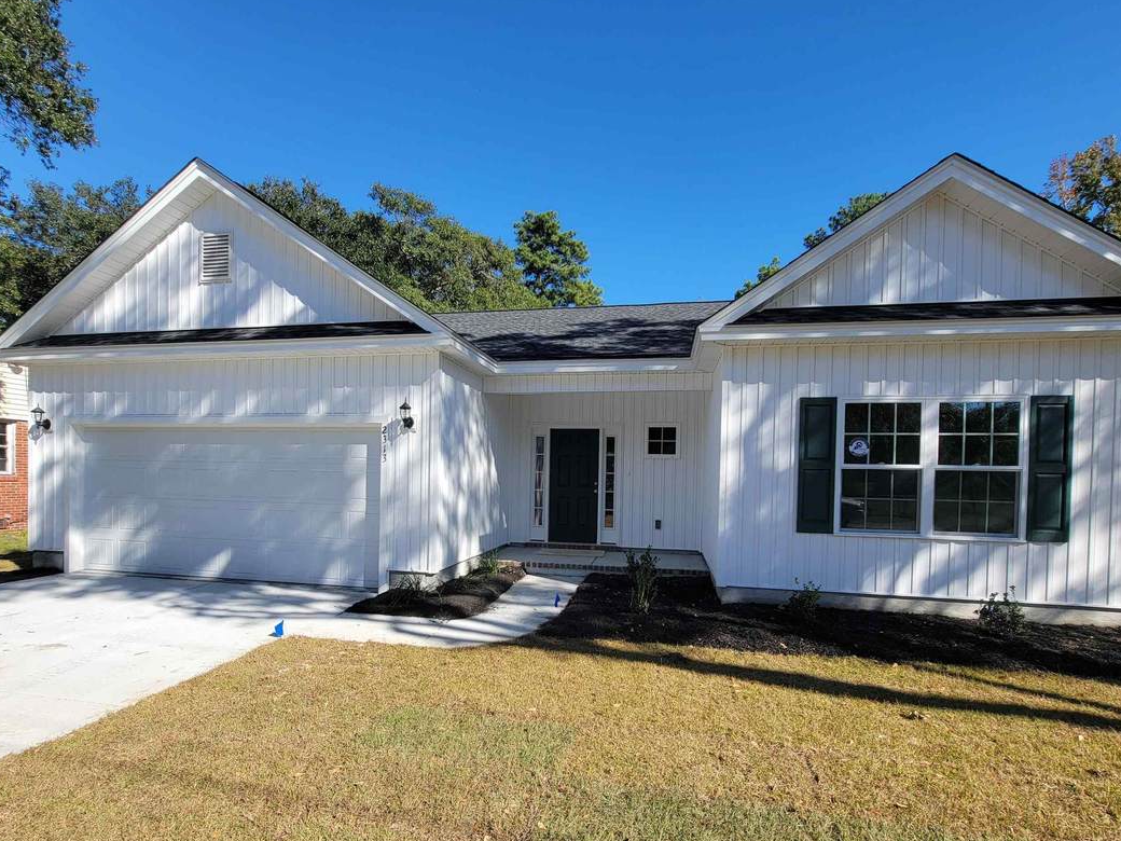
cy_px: 486
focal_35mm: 16
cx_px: 558
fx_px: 518
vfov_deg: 77.6
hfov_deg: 94.5
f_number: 2.2
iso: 50
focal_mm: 2.2
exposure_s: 1/1245
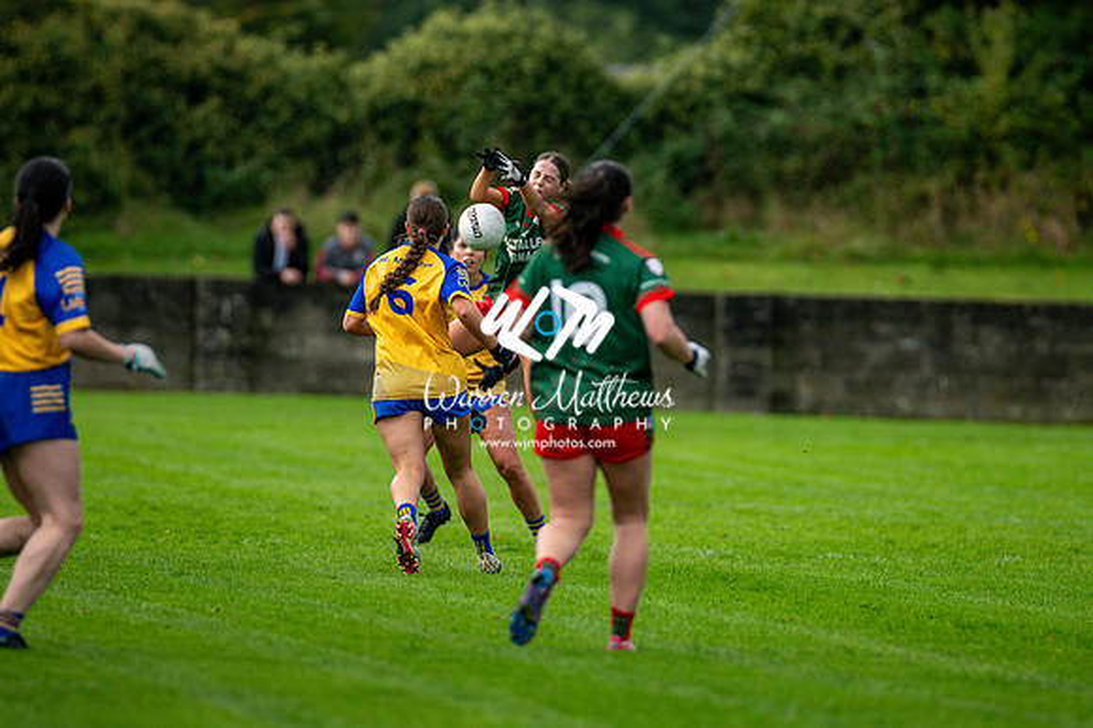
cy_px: 364
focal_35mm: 450
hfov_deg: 4.6
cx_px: 546
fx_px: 13654
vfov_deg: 3.1
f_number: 2.8
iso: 400
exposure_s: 1/3200
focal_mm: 300
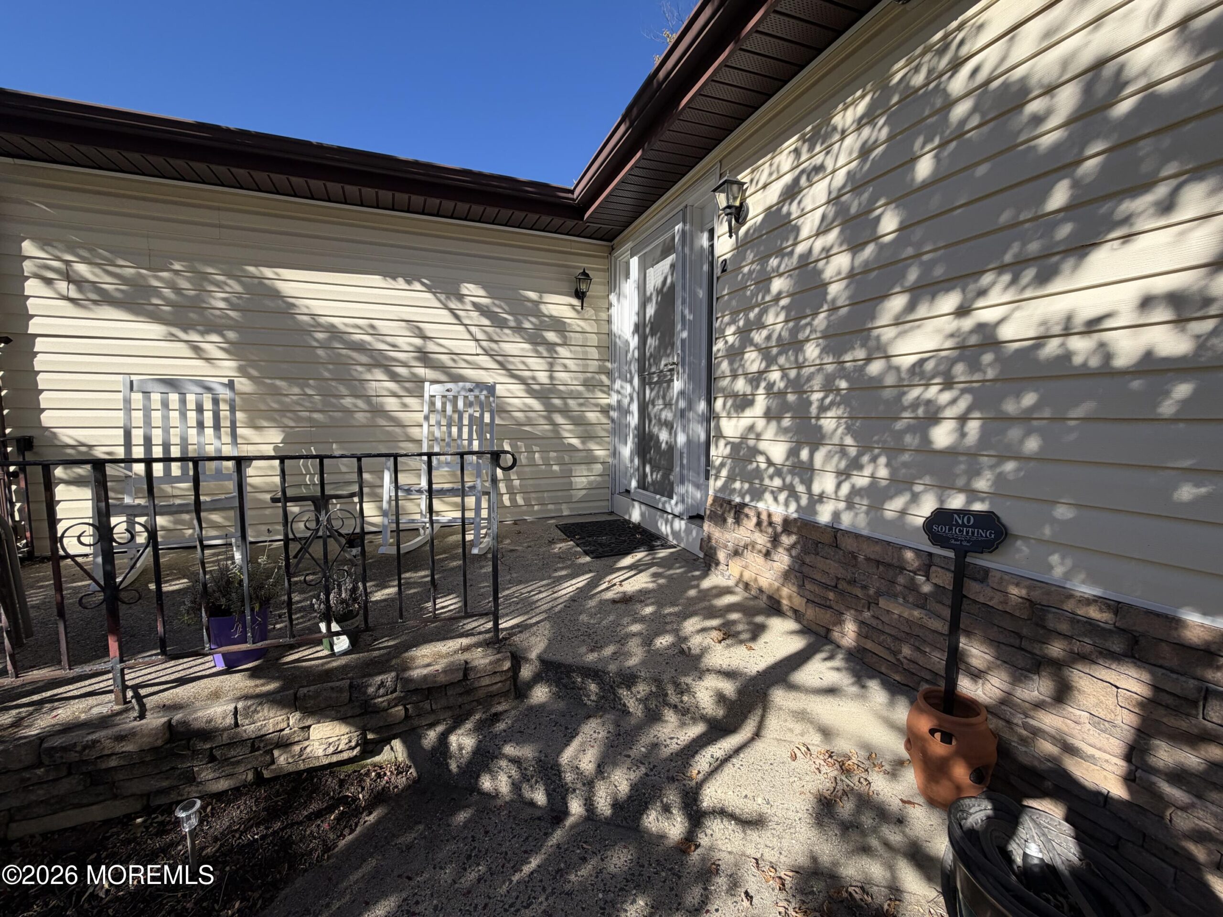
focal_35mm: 14
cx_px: 612
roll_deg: -0.1
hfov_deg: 102.1
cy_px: 458
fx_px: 495
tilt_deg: -6.1
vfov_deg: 85.7
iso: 32
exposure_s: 1/770
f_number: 2.2
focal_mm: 2.22
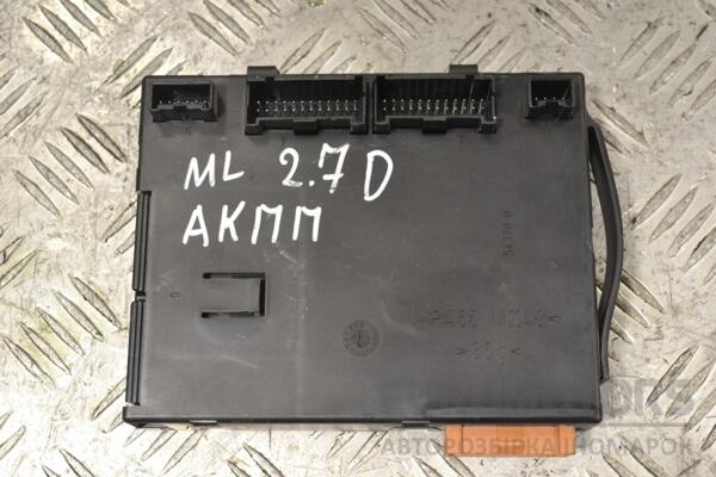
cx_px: 358
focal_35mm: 52
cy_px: 238
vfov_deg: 25.8
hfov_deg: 37.9
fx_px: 1044
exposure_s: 1/250
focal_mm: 35
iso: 3200
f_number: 8
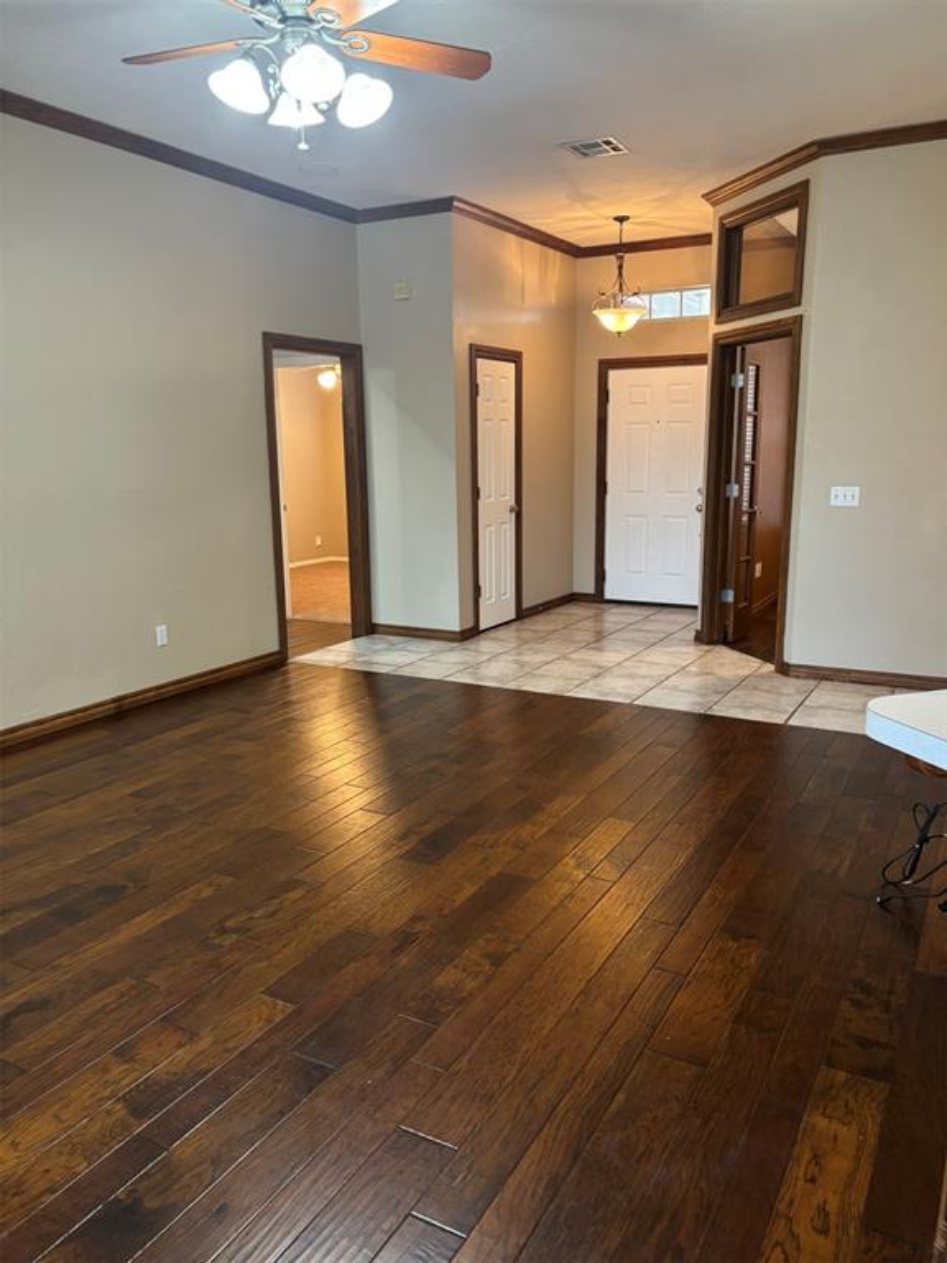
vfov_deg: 67.3
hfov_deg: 53.1
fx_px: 948
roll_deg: +0.1
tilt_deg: -11.1
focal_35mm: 26
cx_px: 474
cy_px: 632
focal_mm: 5.96
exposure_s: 1/60
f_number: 1.6
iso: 320
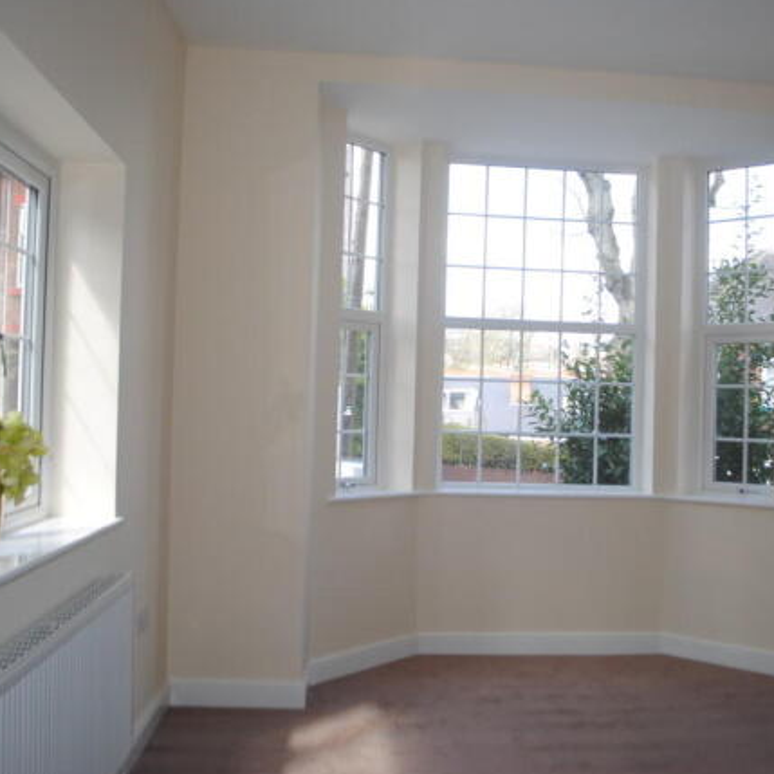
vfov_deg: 47.2
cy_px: 387
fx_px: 885
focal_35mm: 35
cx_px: 474
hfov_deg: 46.9
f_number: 3.5
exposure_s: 1/125
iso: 180
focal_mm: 18
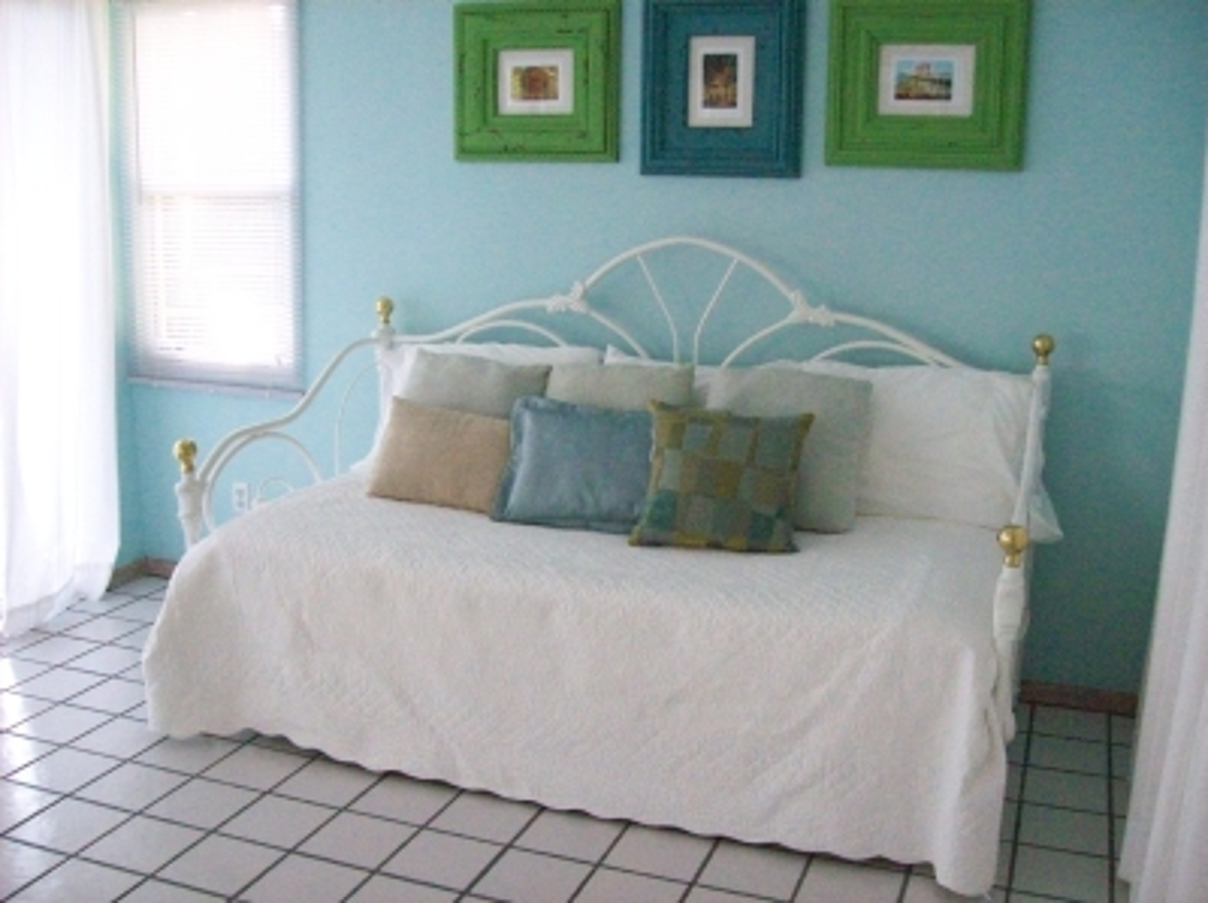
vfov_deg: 39.6
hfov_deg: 51.4
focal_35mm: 36
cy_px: 452
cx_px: 604
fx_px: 1255
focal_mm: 6
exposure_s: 1/128
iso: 660
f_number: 2.7
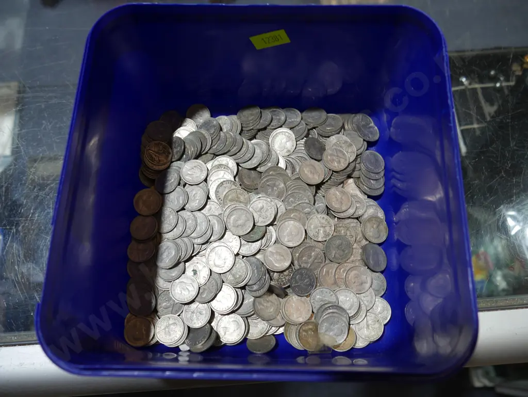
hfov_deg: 63.4
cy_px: 198
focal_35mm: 28
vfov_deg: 49.8
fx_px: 427
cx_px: 264
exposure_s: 1/60
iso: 200
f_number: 4.5
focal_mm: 14
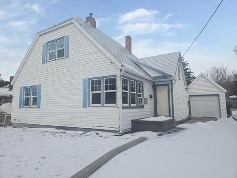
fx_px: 157
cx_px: 118
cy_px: 89
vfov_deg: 58.9
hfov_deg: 73.9
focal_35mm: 23
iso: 25
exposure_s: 1/2365
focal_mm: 5.4
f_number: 1.8
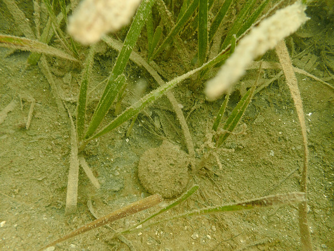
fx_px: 241
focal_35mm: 25
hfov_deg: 69.4
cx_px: 167
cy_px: 126
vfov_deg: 54.9
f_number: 2.8
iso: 100
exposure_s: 1/160
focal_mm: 4.5
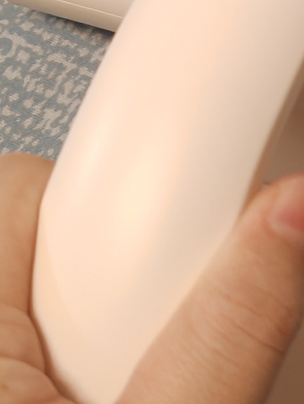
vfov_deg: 13.3
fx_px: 1685
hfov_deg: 9.5
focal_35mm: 144
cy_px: -109
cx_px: 630
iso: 1600
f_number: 1.9
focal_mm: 6.12
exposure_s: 1/50
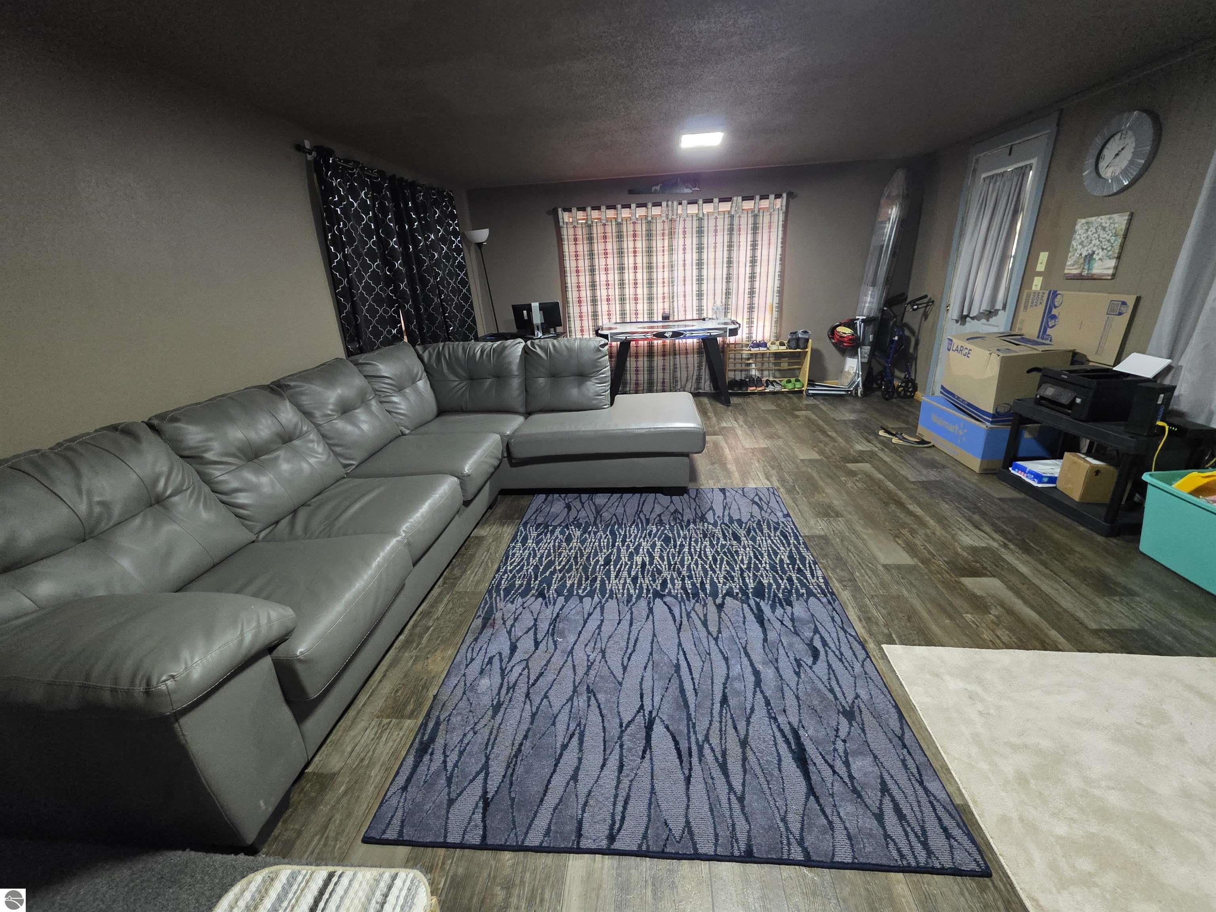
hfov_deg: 106.2
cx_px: 608
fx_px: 457
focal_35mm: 13
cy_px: 456
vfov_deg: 89.9
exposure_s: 1/60
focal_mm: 2.2
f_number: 1.9
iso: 1000
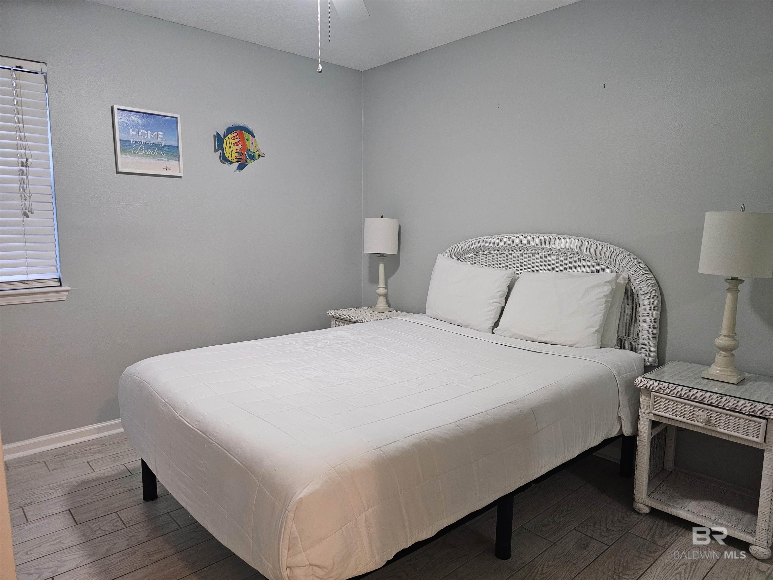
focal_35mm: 23
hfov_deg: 73.9
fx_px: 514
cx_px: 386
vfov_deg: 58.9
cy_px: 290
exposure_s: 1/60
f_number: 1.7
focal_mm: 6.3
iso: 640
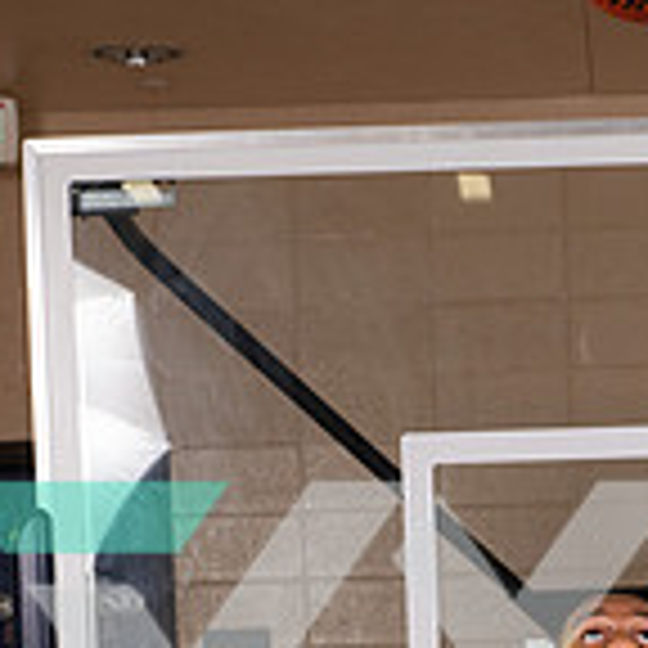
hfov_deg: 13.0
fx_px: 2817
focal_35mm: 133
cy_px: 940
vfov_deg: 12.5
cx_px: 630
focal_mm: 50
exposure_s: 1/320
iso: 320
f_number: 7.1
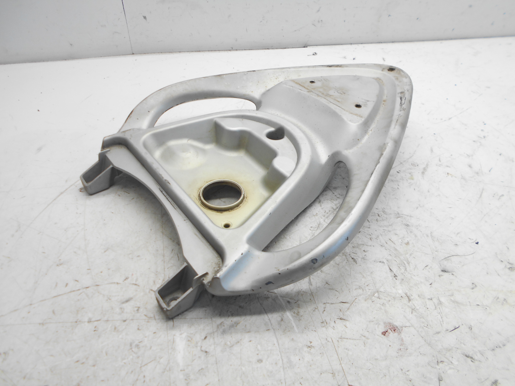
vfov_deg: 53.1
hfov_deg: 67.3
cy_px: 193
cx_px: 258
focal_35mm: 26
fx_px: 387
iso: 80
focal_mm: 4.6
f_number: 3.2
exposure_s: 1/40
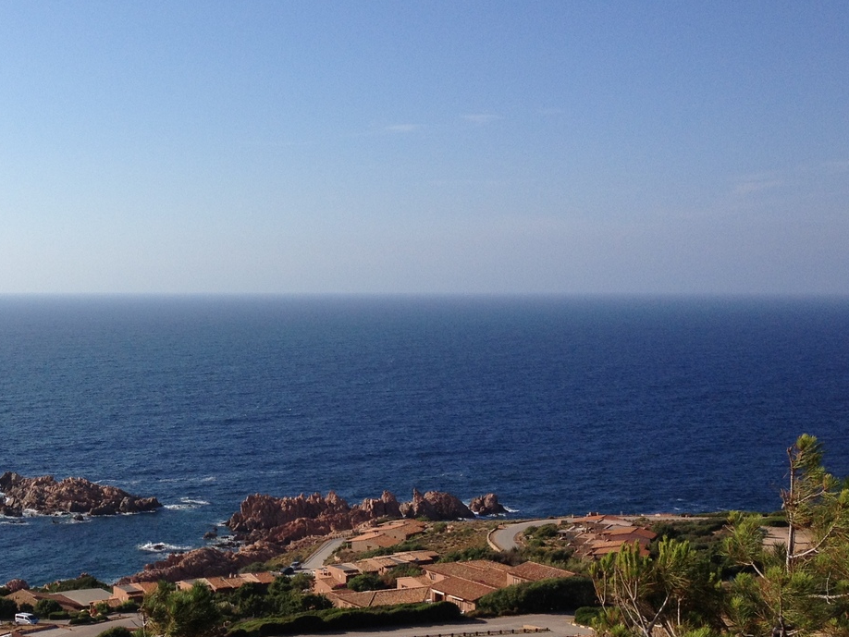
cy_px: 322
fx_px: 1496
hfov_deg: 30.6
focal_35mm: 61
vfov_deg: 24.0
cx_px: 129
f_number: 2.4
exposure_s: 1/2304
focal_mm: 4.28
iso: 50
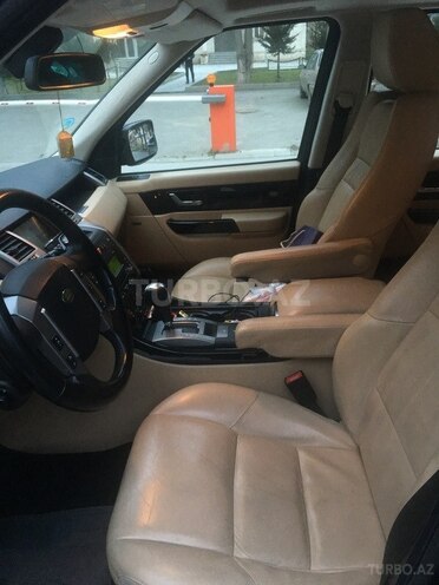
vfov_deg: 61.7
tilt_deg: -25.3
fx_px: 490
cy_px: 292
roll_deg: +2.9
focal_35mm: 29
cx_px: 220
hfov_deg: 48.2
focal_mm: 4.15
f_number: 2.2
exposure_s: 1/17
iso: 200
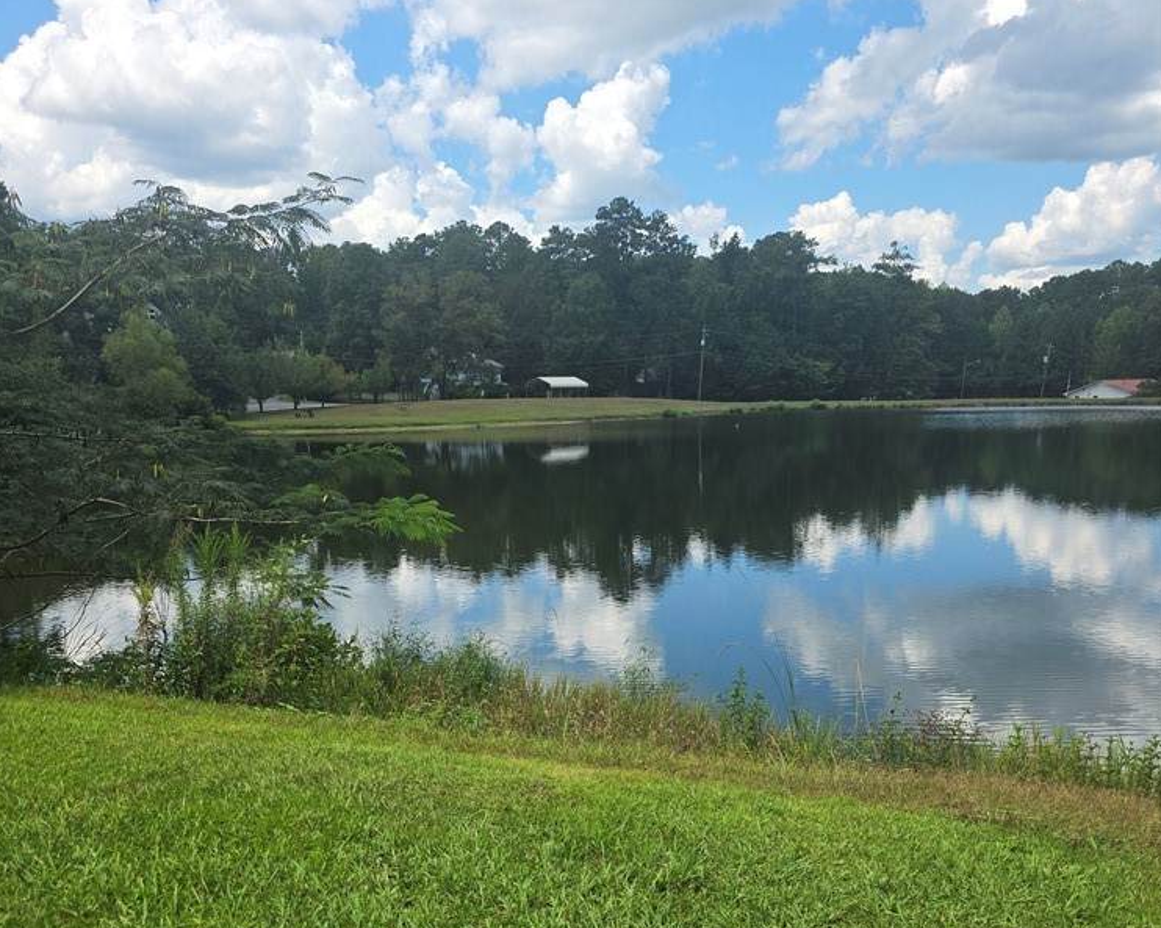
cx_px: 570
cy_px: 621
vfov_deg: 46.3
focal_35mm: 31
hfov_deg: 57.2
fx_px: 1065
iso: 80
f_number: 1.7
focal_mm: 6.3
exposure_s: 1/4333
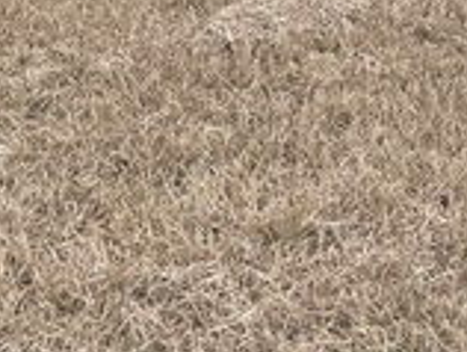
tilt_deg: -5.7
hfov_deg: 18.7
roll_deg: +0.8
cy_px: -450
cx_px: 183
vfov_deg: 11.9
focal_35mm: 105
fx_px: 1419
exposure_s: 1/2618
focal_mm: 4.2
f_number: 1.6
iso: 32
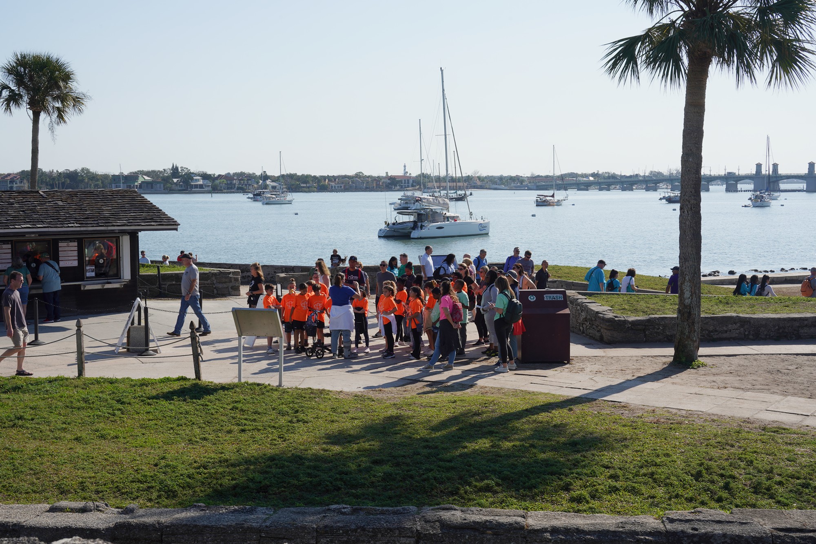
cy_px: 272
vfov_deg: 29.9
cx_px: 408
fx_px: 1020
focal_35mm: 45
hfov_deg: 43.6
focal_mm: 45
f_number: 18
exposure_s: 1/100
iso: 100
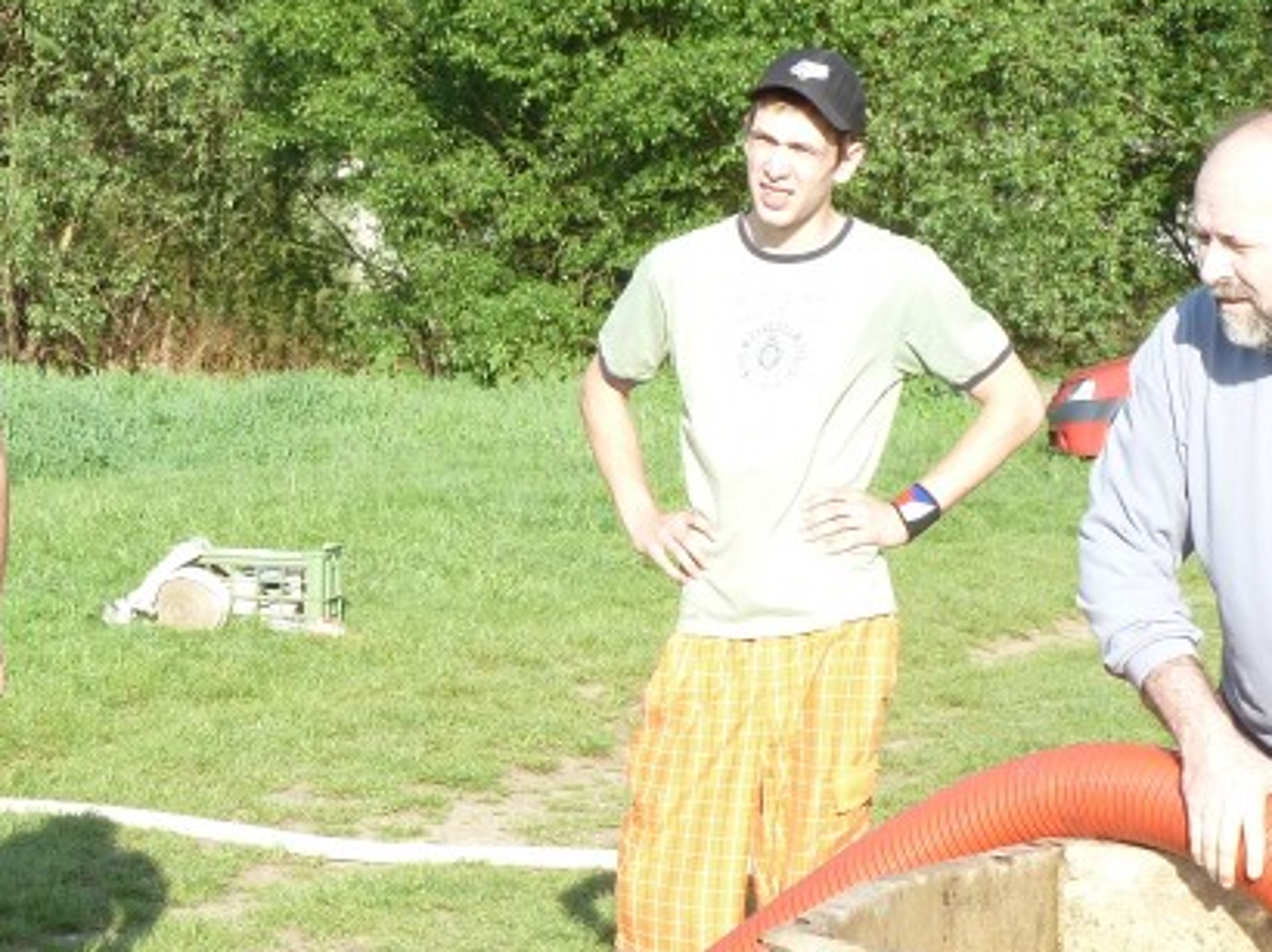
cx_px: 146
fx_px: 4407
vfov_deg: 12.3
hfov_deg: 16.2
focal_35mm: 120
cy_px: 626
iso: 80
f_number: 4
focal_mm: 7.9
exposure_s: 1/160
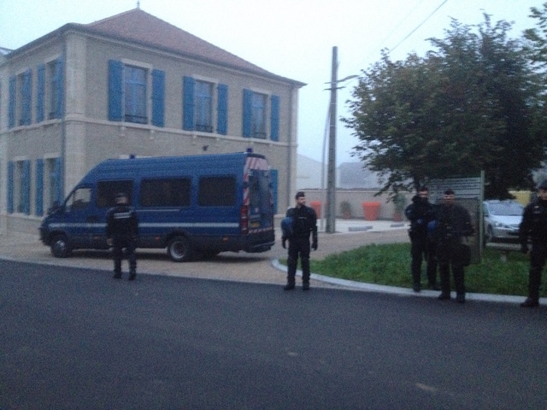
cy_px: 205
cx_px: 274
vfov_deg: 40.7
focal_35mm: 35
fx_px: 553
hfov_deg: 52.6
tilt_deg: -2.2
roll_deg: -1.5
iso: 640
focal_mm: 4.28
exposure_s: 1/15
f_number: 2.4
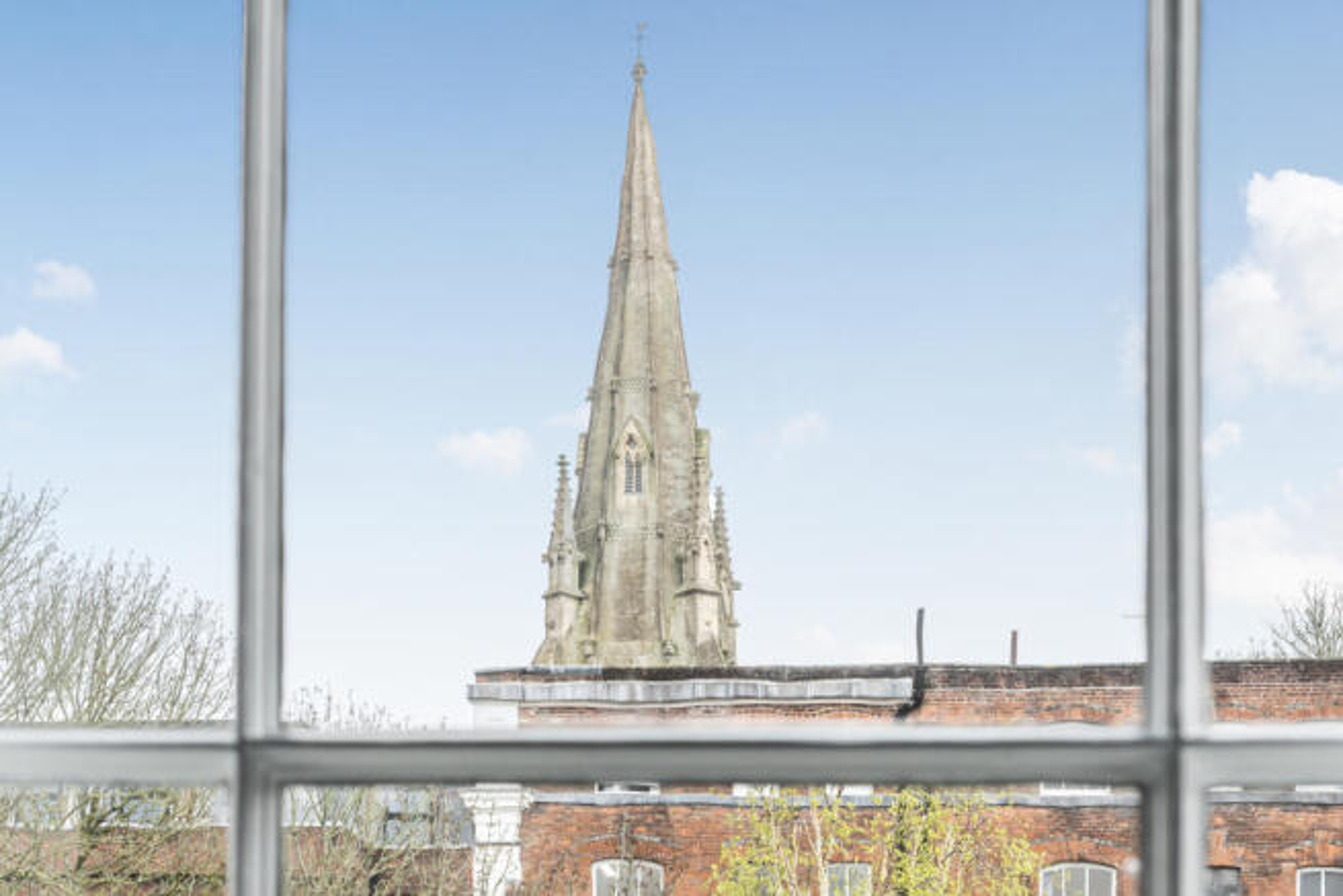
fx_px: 2798
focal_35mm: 75
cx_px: 672
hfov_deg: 27.0
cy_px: 448
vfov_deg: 18.2
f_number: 8
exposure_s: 1/100
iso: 400
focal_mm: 50
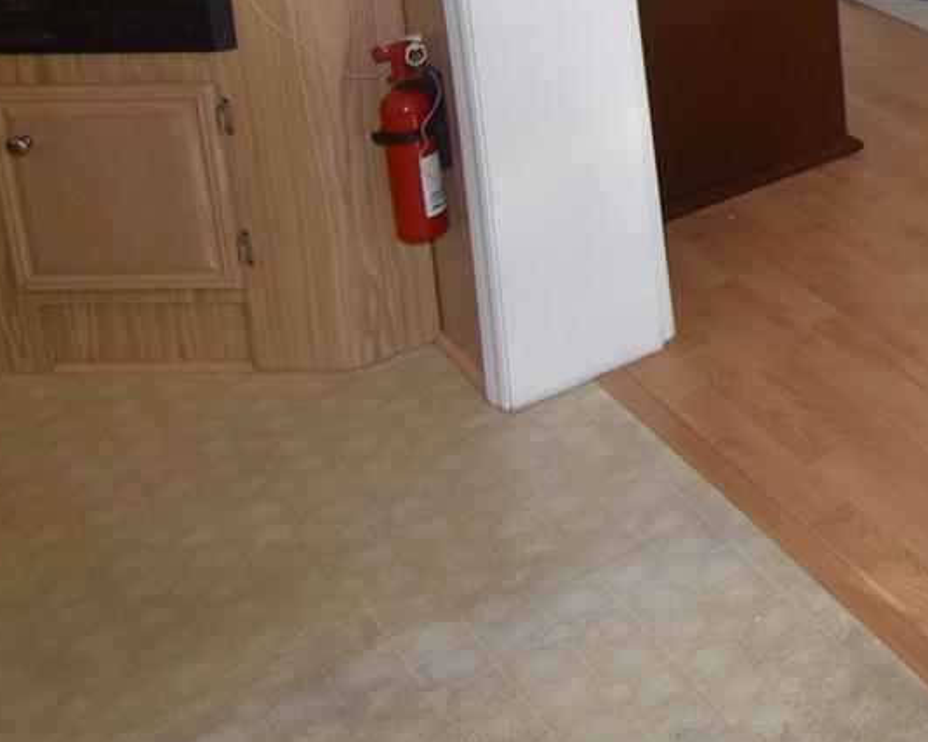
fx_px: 1483
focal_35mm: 54
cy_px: -222
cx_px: 1420
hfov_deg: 25.4
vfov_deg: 24.5
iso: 450
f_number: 4.5
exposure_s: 1/250
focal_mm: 10
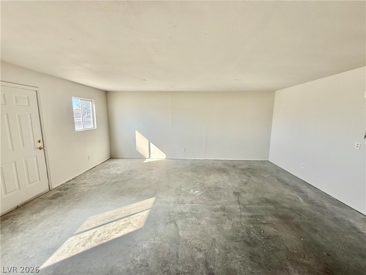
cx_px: 183
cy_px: 138
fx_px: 148
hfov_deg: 102.1
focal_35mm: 14
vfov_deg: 85.7
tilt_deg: -7.1
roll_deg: +0.0
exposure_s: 1/171
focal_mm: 2.22
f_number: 2.2
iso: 64
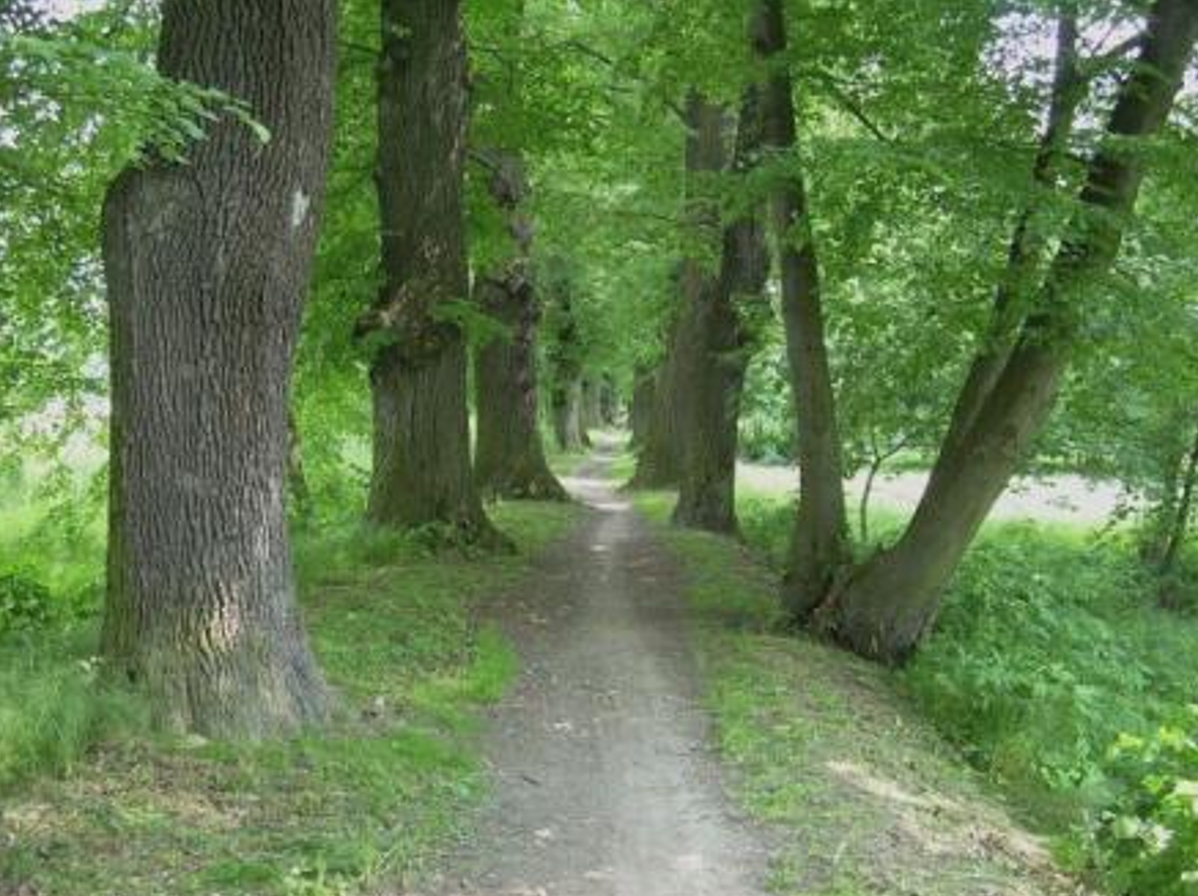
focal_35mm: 39
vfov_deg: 36.8
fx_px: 1349
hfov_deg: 47.9
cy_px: 455
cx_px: 589
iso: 50
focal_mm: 6.3
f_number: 2.8
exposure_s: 1/25.2
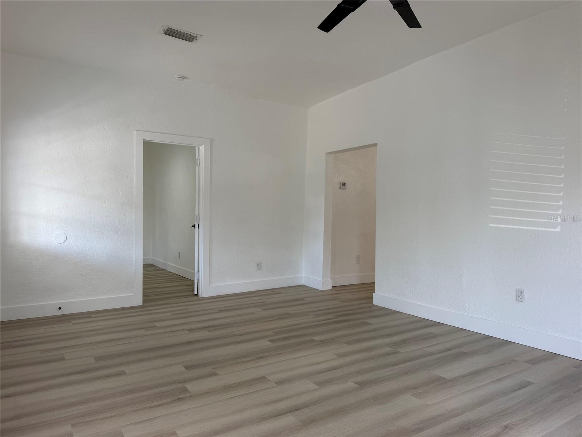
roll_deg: +0.2
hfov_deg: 71.6
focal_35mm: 24
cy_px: 218
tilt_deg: -1.9
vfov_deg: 56.8
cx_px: 291
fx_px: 404
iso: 64
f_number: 1.78
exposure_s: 1/121
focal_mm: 6.76
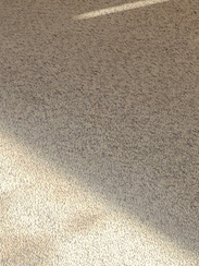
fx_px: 1257
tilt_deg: -2.3
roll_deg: +1.0
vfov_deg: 10.1
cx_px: -53
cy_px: -420
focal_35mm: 164
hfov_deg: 8.9
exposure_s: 1/1239
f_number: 1.6
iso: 50
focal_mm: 5.96
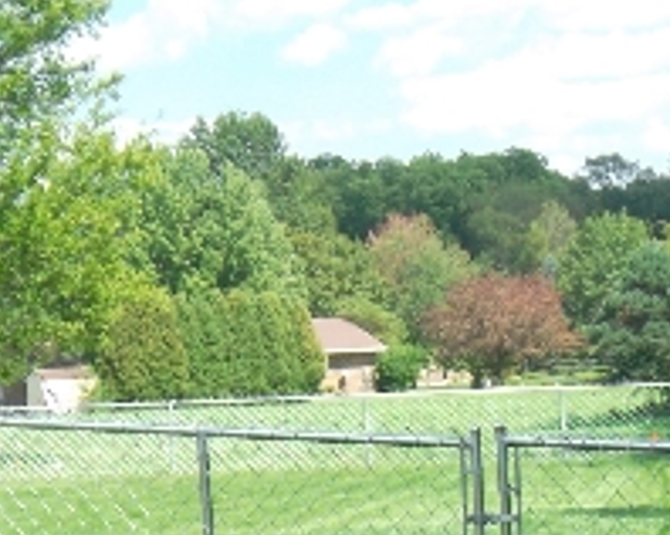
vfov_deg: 10.2
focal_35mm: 146
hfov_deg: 13.1
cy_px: 792
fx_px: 2892
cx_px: 589
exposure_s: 1/220
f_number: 4
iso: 80
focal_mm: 6.6
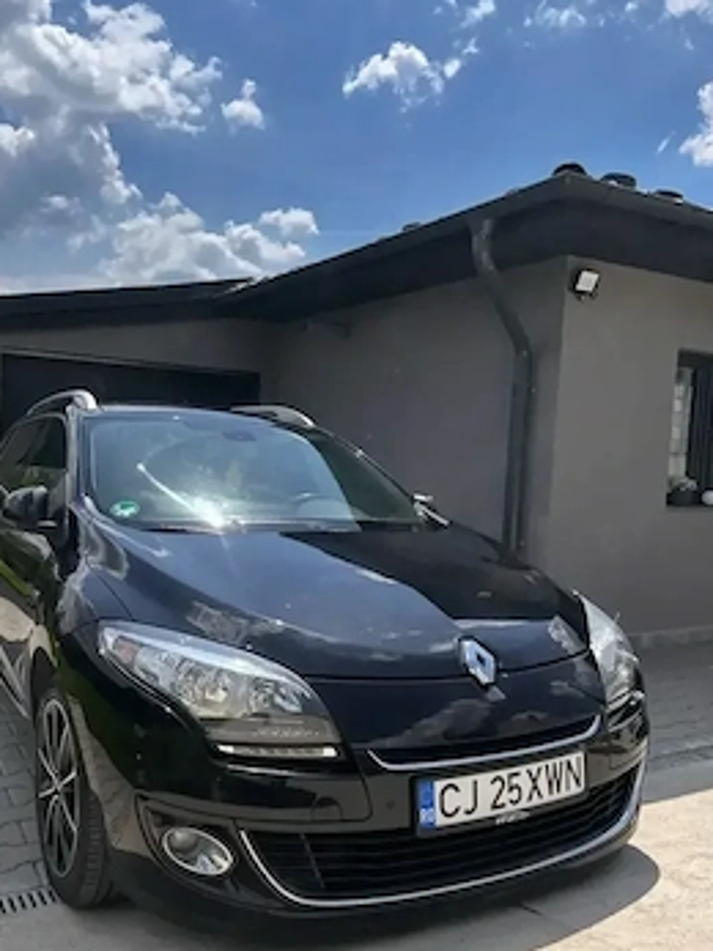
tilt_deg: -4.3
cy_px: 515
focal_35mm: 30
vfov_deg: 59.9
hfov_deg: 46.7
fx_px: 824
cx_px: 313
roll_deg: -2.8
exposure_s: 1/4115
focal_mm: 5.7
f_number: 1.5
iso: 50
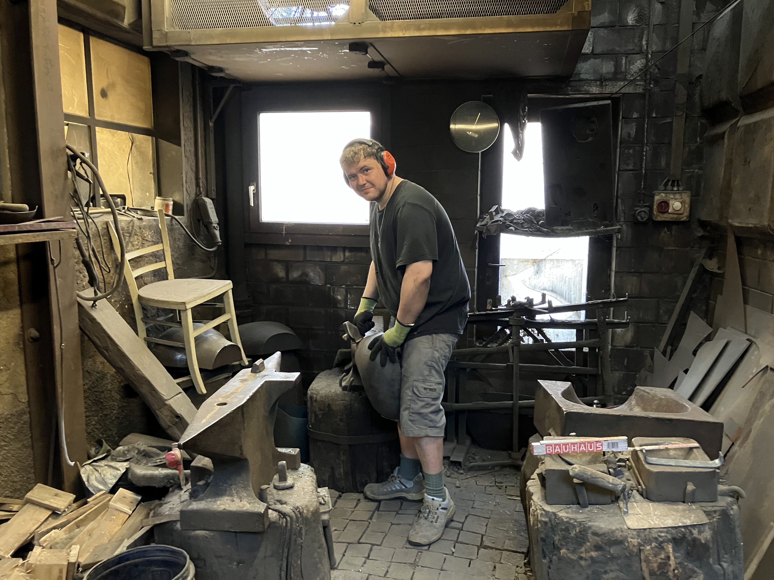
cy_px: 290
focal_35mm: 28
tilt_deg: -7.7
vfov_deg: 49.7
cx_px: 387
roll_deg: -0.2
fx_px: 626
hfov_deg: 63.4
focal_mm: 3.99
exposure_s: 1/30
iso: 500
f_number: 1.8
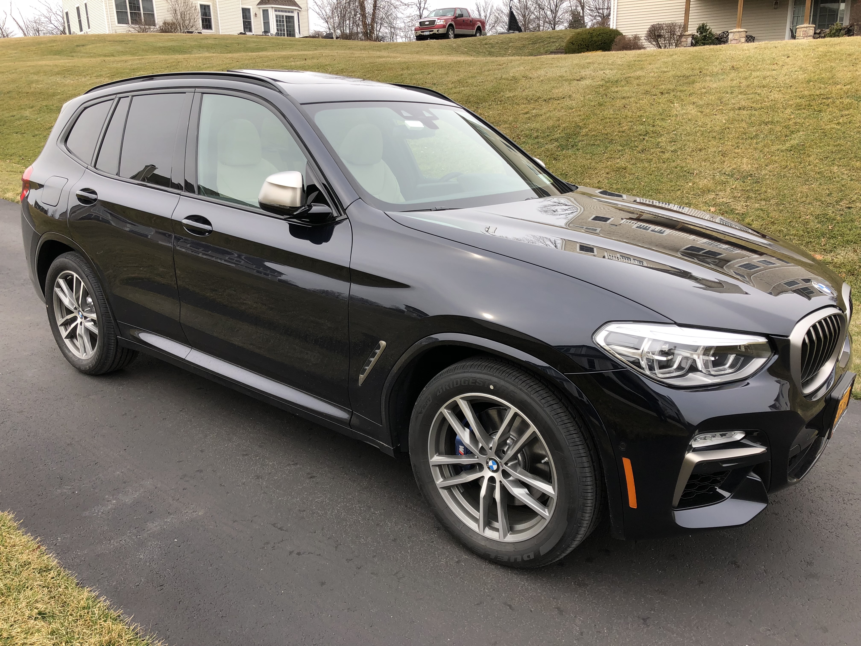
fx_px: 696
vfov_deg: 49.7
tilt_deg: -16.7
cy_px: 323
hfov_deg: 63.4
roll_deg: +1.7
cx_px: 430
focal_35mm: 28
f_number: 1.8
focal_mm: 4
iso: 20
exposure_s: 1/417
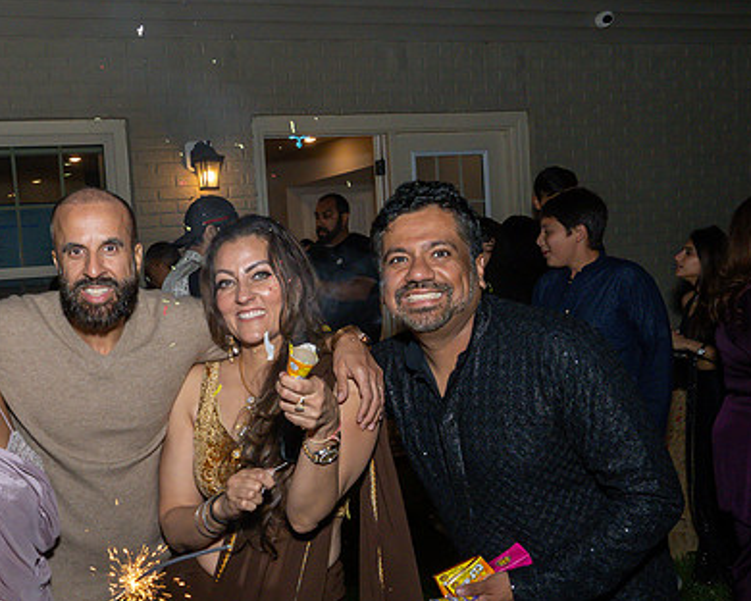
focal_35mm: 43
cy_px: 362
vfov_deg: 34.8
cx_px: 204
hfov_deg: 41.8
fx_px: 956
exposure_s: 1/250
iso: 640
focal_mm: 17
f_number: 8
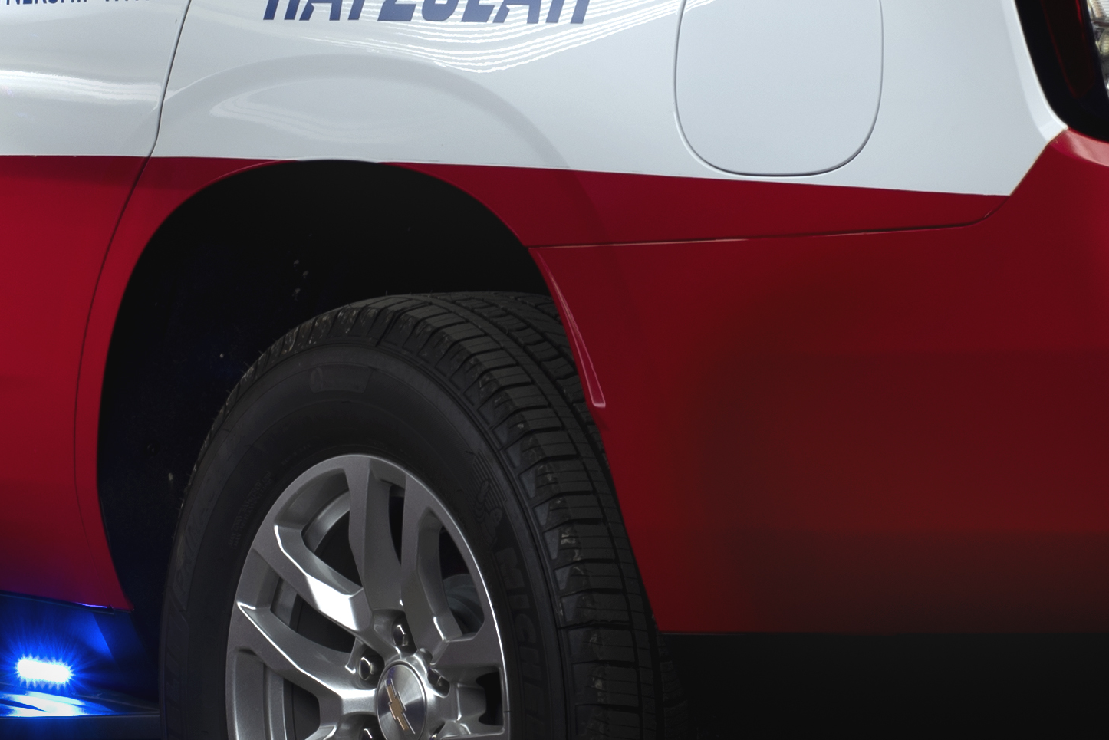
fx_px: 6409
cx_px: 525
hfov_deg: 9.9
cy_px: -17
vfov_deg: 6.6
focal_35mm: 208
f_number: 8
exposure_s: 10
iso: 50
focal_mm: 50
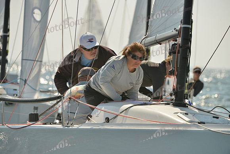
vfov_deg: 5.1
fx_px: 1725
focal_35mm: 270
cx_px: 115
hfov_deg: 7.6
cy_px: 77
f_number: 7.1
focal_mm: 270
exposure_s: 1/1600
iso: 280
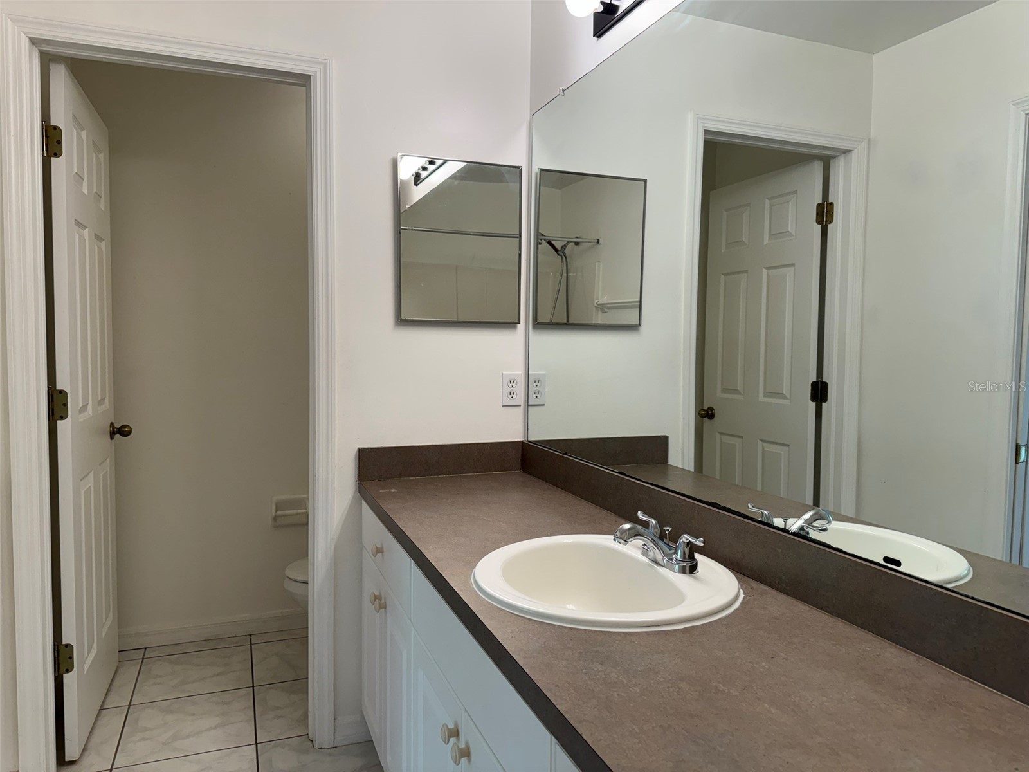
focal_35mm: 24
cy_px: 386
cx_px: 514
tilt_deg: -4.5
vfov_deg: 56.8
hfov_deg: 71.6
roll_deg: -0.6
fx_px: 713
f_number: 1.78
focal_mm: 6.76
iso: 64
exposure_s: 1/120
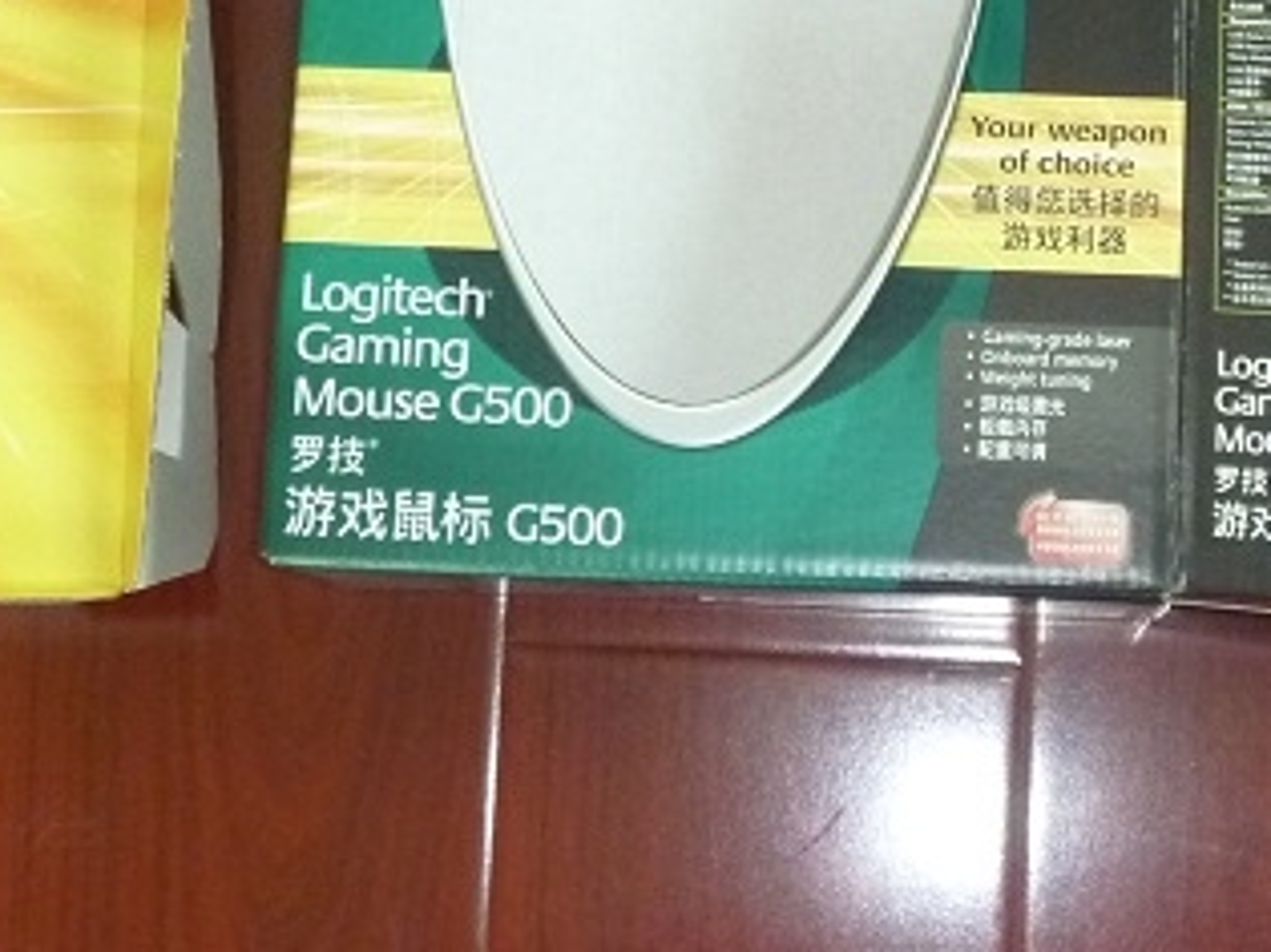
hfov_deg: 22.0
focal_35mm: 89
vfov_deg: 16.4
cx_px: 783
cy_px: 161
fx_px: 3267
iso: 400
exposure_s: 1/30
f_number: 3.5
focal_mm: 6.3
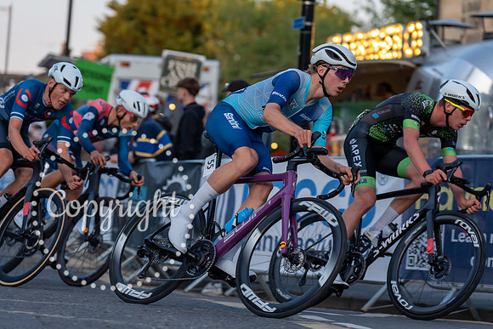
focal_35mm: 125
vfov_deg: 11.0
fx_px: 1712
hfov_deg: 16.4
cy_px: 164
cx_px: 246
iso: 1000
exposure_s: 1/800
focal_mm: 125
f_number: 3.2
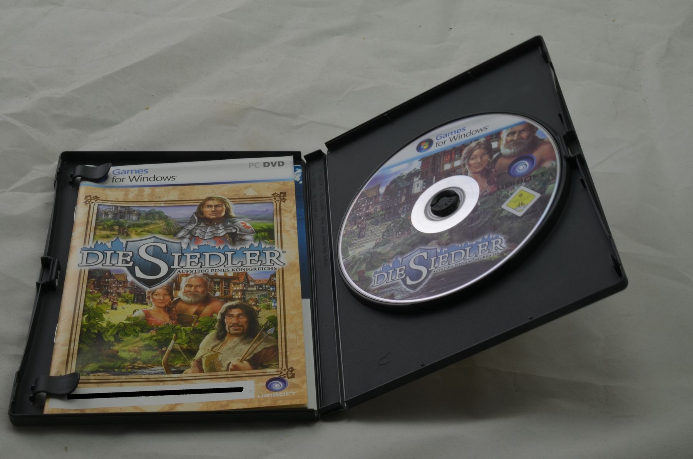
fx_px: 1153
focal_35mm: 60
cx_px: 346
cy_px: 230
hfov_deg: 33.5
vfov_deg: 22.5
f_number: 20
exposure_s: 1/3
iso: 100
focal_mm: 40
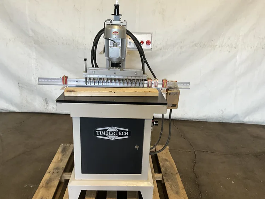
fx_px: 222
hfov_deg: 61.6
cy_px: 100
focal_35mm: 29
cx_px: 132
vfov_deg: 48.3
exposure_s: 1/60
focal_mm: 3
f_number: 1.8
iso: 80
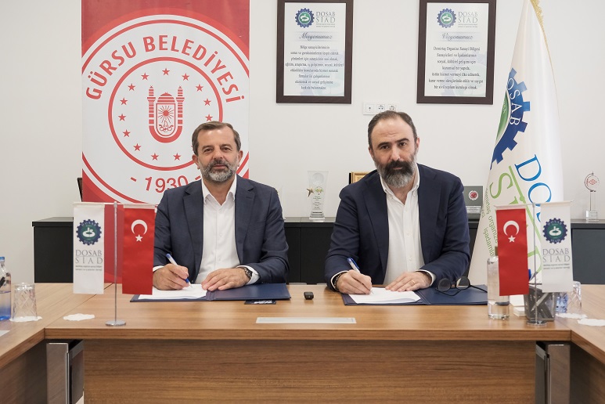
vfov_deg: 29.3
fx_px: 773
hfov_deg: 42.7
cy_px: 202
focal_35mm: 46
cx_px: 302
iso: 2500
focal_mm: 30.8
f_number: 4.5
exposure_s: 1/125
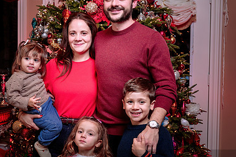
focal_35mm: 63
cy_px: 81
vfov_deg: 21.6
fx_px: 413
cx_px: 98
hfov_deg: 31.8
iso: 200
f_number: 5
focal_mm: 38
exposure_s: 1/60
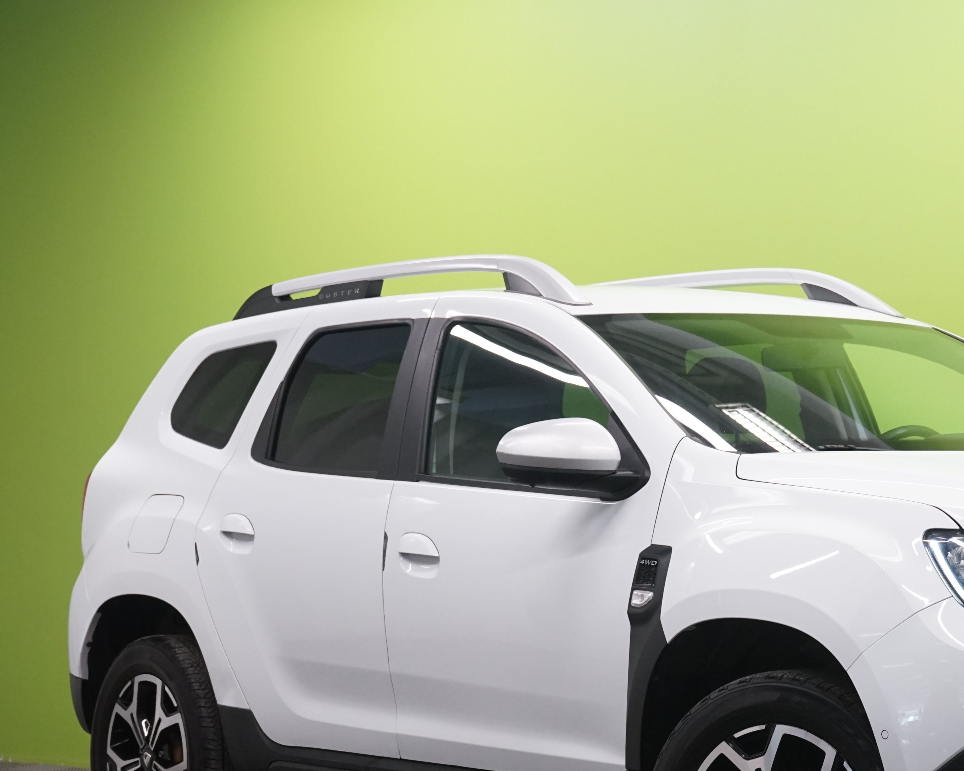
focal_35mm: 102
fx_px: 2910
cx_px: 760
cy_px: 519
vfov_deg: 15.1
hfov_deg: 18.6
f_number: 8
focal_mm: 61
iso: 1600
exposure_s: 1/25
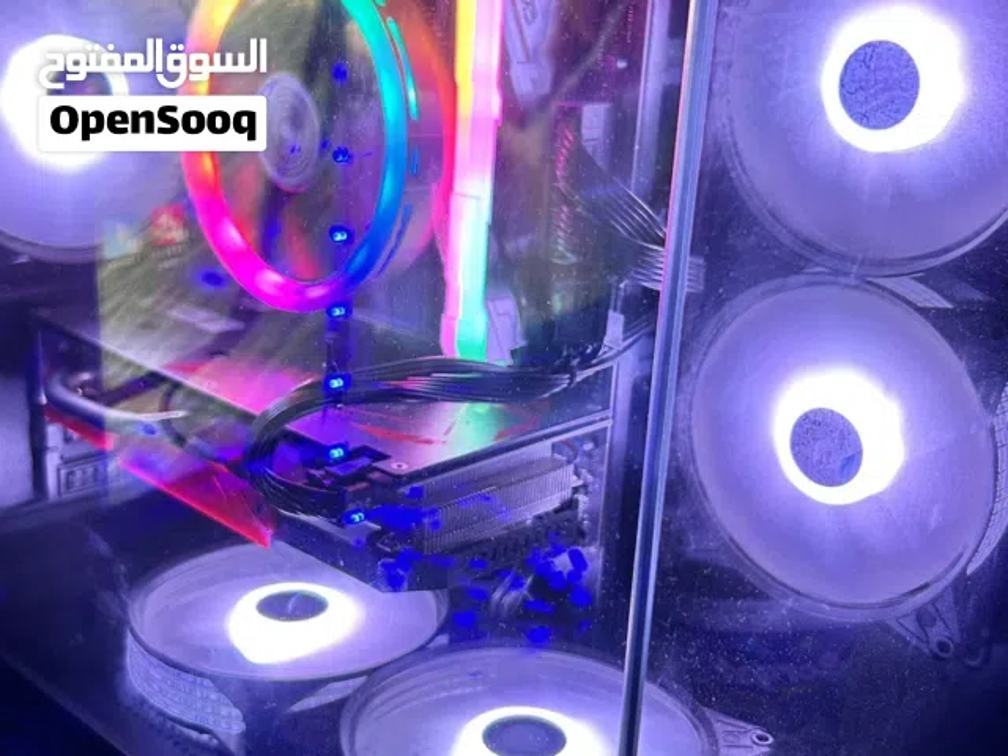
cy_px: 378
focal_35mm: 26
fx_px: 757
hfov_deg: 67.3
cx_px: 504
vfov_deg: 53.1
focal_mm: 5.7
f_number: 1.5
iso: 125
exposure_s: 1/50
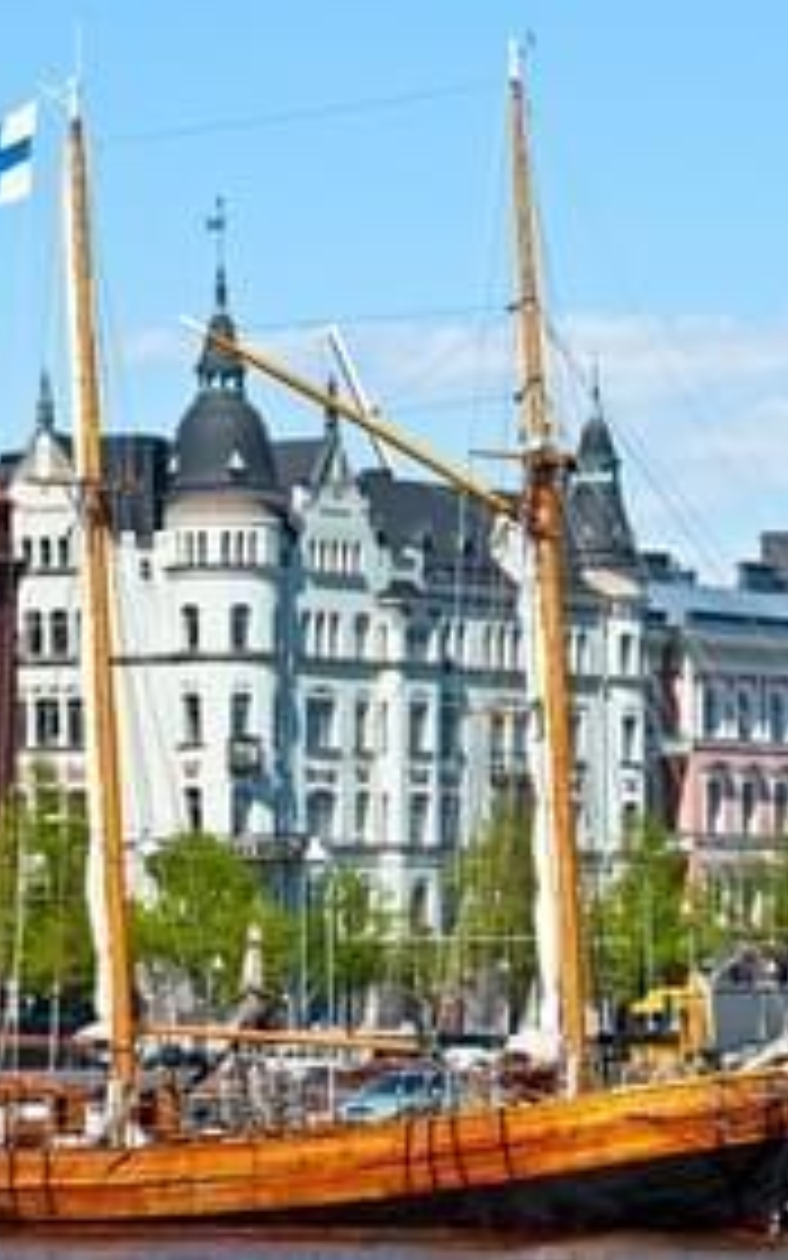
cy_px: 628
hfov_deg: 6.3
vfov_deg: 10.1
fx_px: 7147
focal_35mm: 208
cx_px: 592
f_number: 8
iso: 100
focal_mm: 90
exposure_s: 1/320
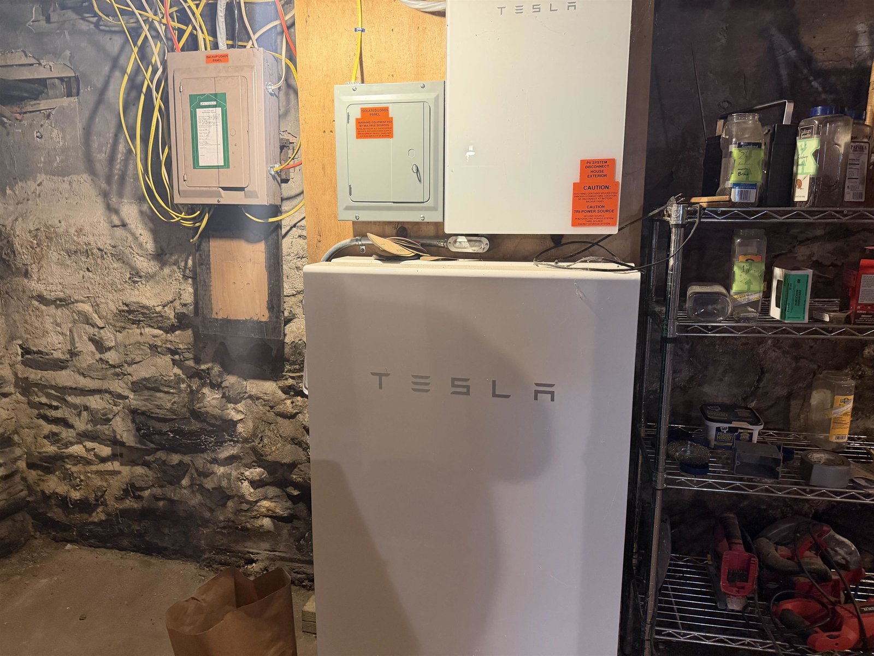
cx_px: 437
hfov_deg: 71.6
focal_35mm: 24
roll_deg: +1.1
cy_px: 328
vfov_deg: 56.8
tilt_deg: -11.1
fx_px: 606
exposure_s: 1/60
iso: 400
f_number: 1.78
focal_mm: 6.76
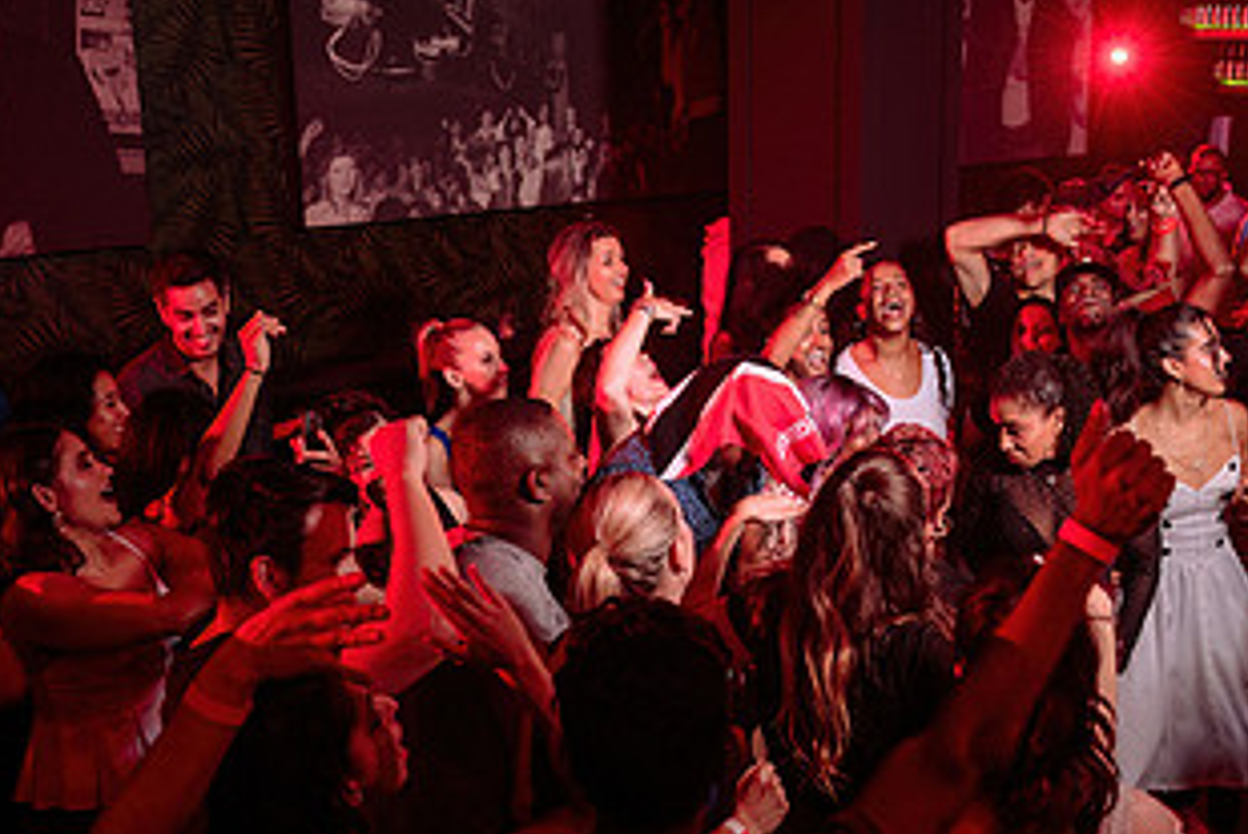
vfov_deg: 29.3
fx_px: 1595
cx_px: 780
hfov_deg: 42.4
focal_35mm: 46
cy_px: 454
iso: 800
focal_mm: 24
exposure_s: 1/40
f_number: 3.2
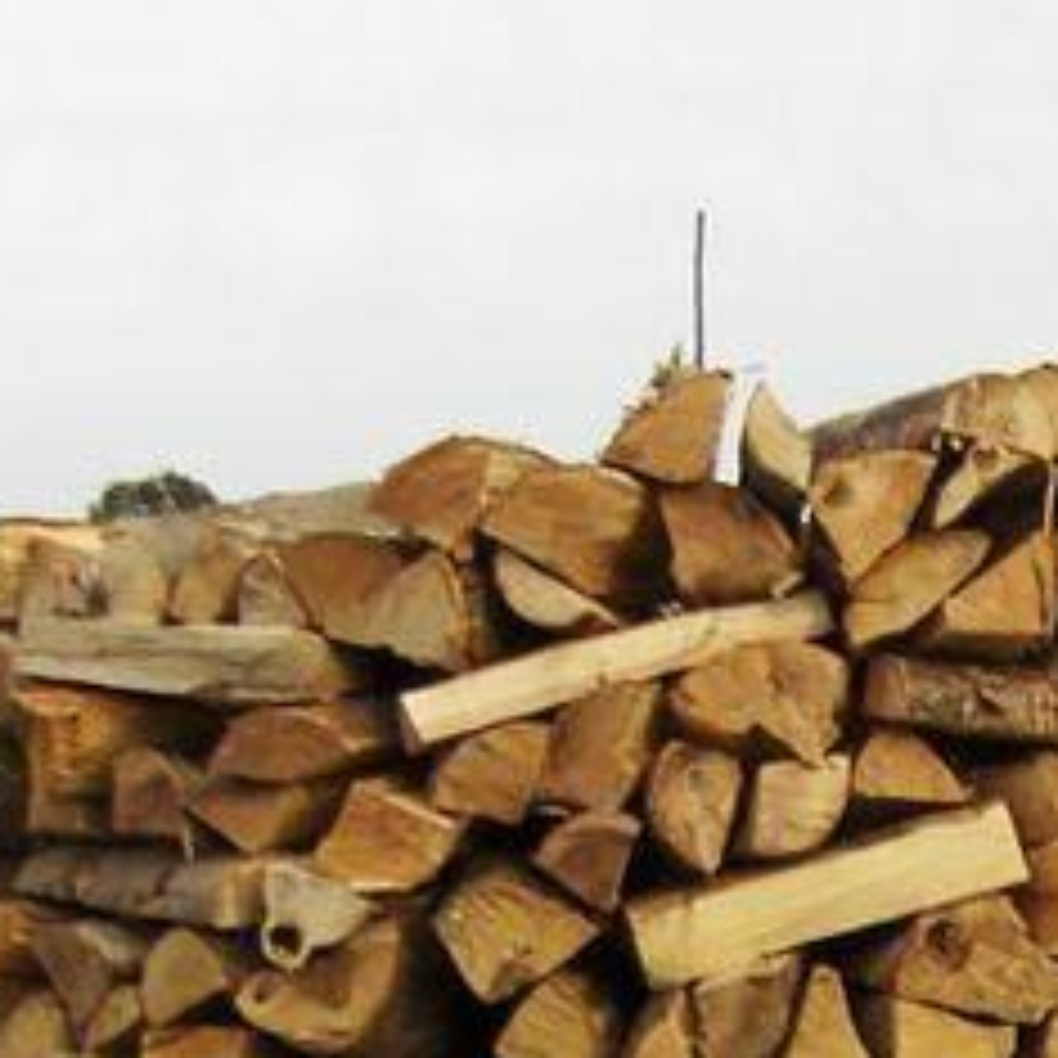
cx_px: 1017
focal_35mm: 99
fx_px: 3423
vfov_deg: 17.1
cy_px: 1135
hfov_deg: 17.2
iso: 100
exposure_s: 1/248
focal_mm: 6.5
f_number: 3.5
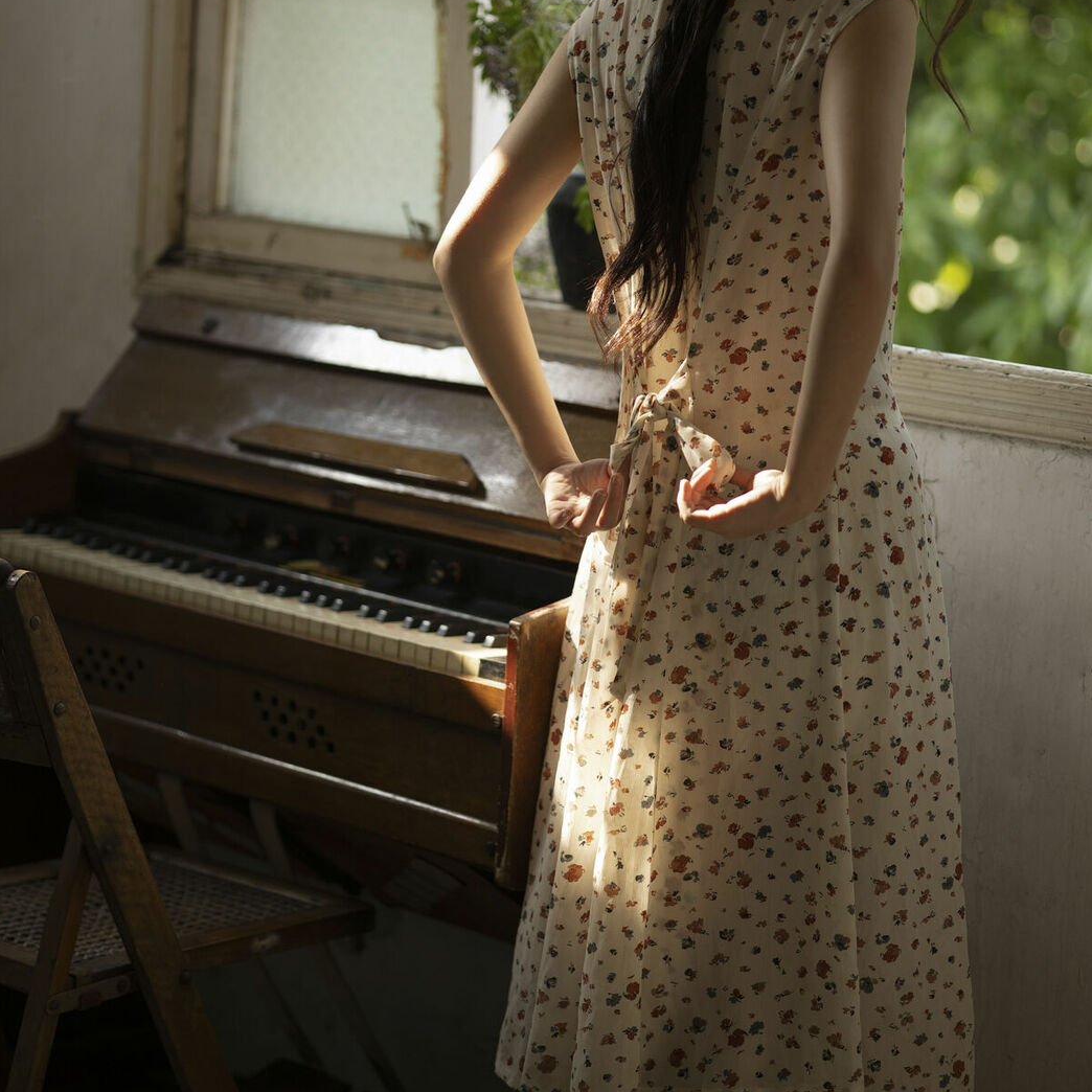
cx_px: 547
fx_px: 3890
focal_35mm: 109
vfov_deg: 16.0
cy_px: 427
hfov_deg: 16.0
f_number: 2
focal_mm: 85
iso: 100
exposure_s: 1/200
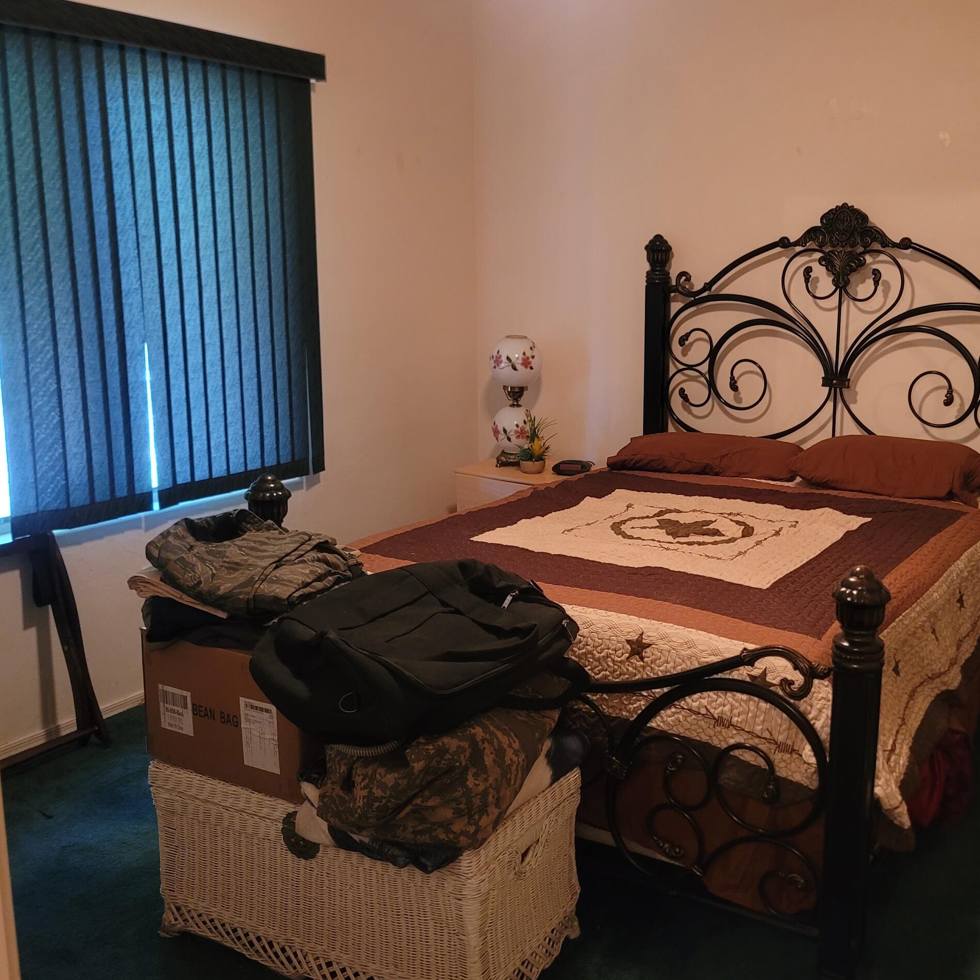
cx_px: 643
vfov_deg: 47.2
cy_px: 469
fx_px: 1121
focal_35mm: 35
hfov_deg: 46.6
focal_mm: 7
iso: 640
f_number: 1.8
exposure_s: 1/30
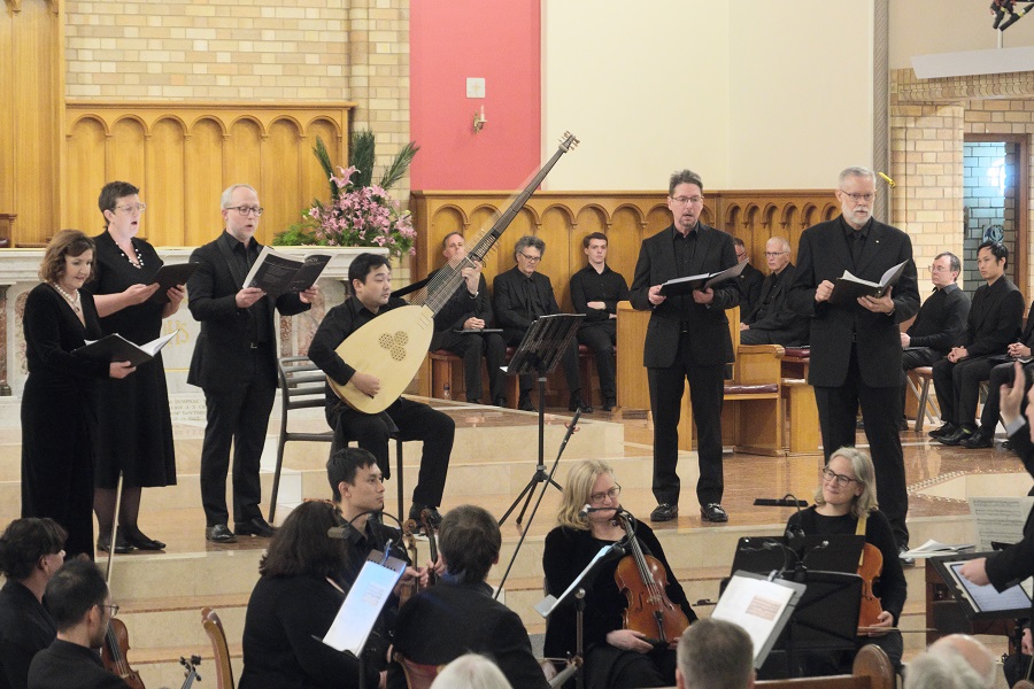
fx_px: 3016
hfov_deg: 19.5
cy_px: 344
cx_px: 517
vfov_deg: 13.0
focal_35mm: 105
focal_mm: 70.2
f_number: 5.3
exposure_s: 1/50
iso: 8000
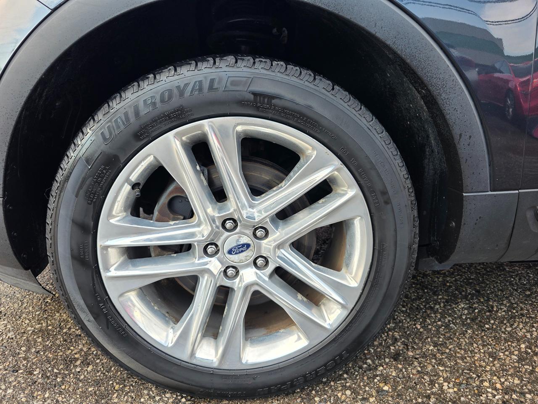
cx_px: 269
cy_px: 202
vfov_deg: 58.9
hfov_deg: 73.9
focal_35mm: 23
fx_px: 357
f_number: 1.7
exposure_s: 1/120
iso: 16
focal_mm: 6.3
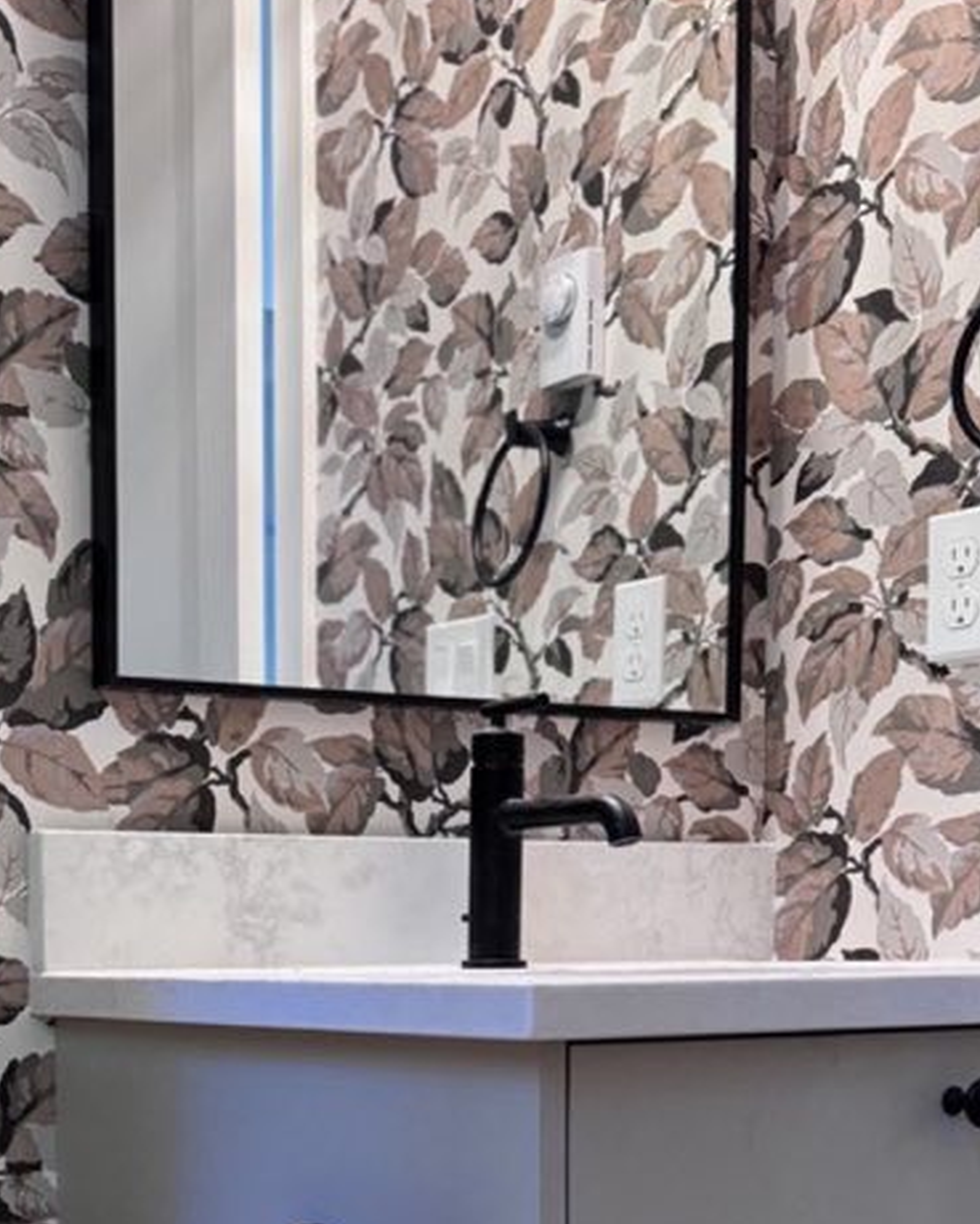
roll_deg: +0.9
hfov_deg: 24.7
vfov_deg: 29.7
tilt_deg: -3.7
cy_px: 1089
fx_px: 2211
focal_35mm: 61
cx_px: 223
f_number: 1.78
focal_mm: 6.76
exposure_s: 1/60
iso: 320
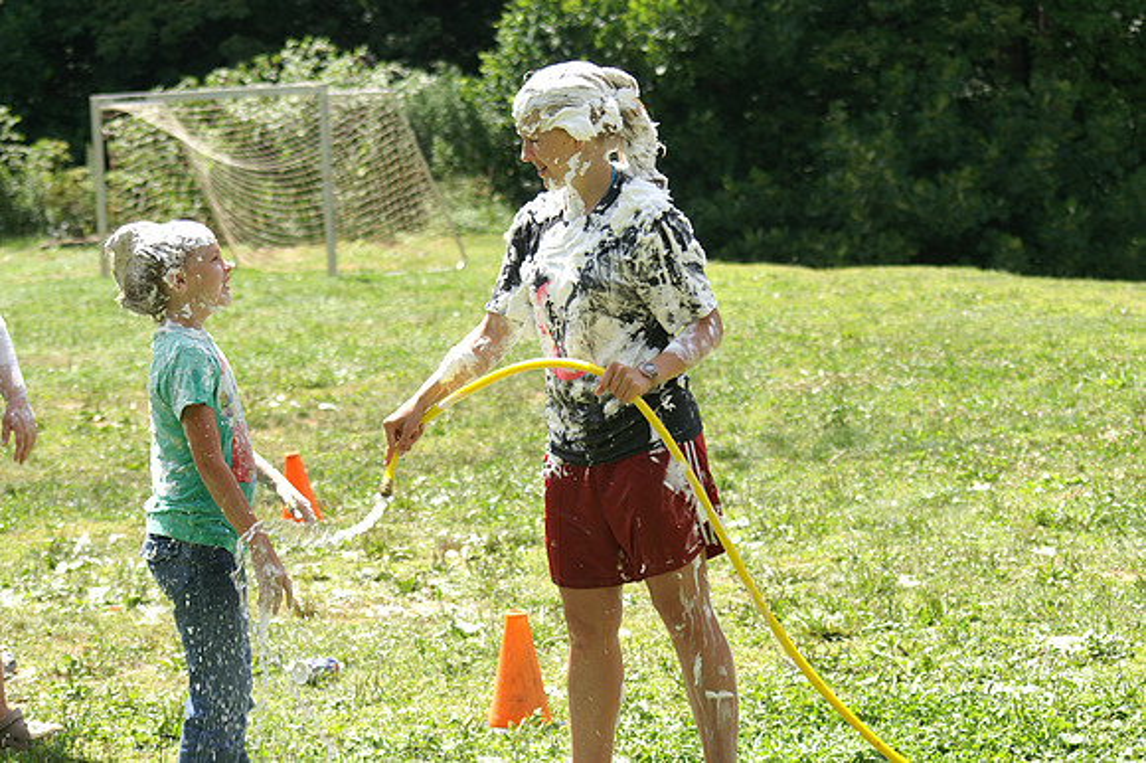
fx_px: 3340
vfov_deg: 13.0
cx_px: 573
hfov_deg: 19.5
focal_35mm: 105
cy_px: 382
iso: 100
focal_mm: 70
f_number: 5.6
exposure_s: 1/320
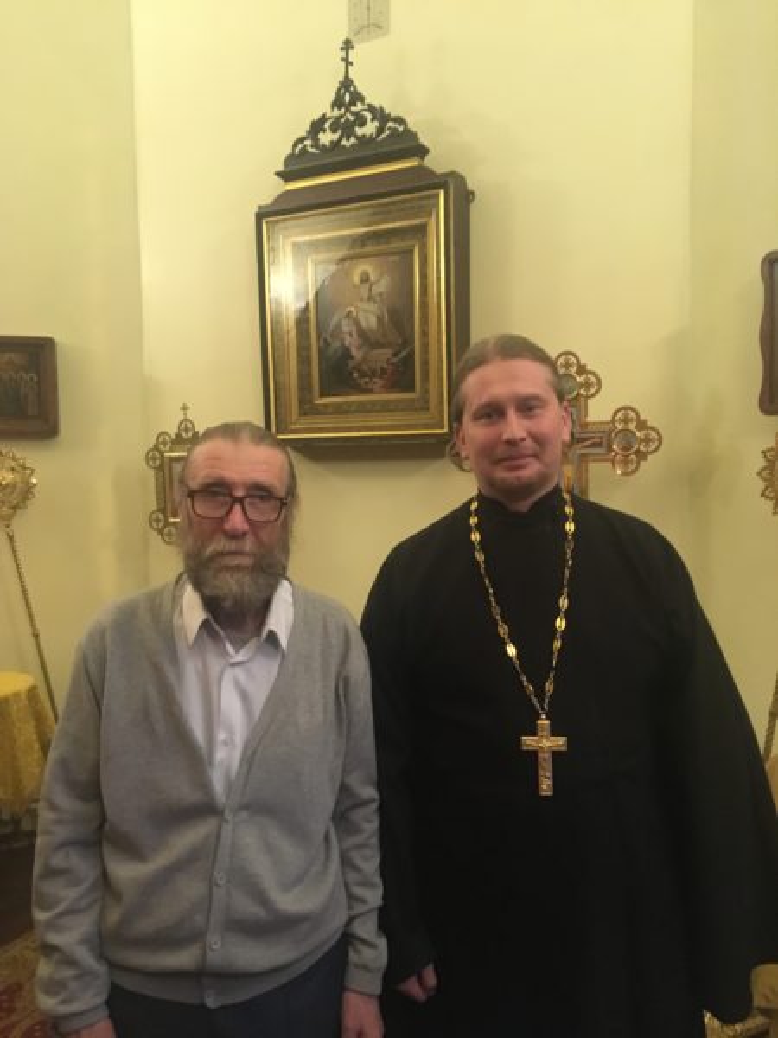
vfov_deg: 61.7
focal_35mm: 29
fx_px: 869
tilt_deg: -3.6
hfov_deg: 48.2
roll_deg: +0.4
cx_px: 389
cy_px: 519
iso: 250
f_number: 2.2
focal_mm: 4.15
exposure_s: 1/17
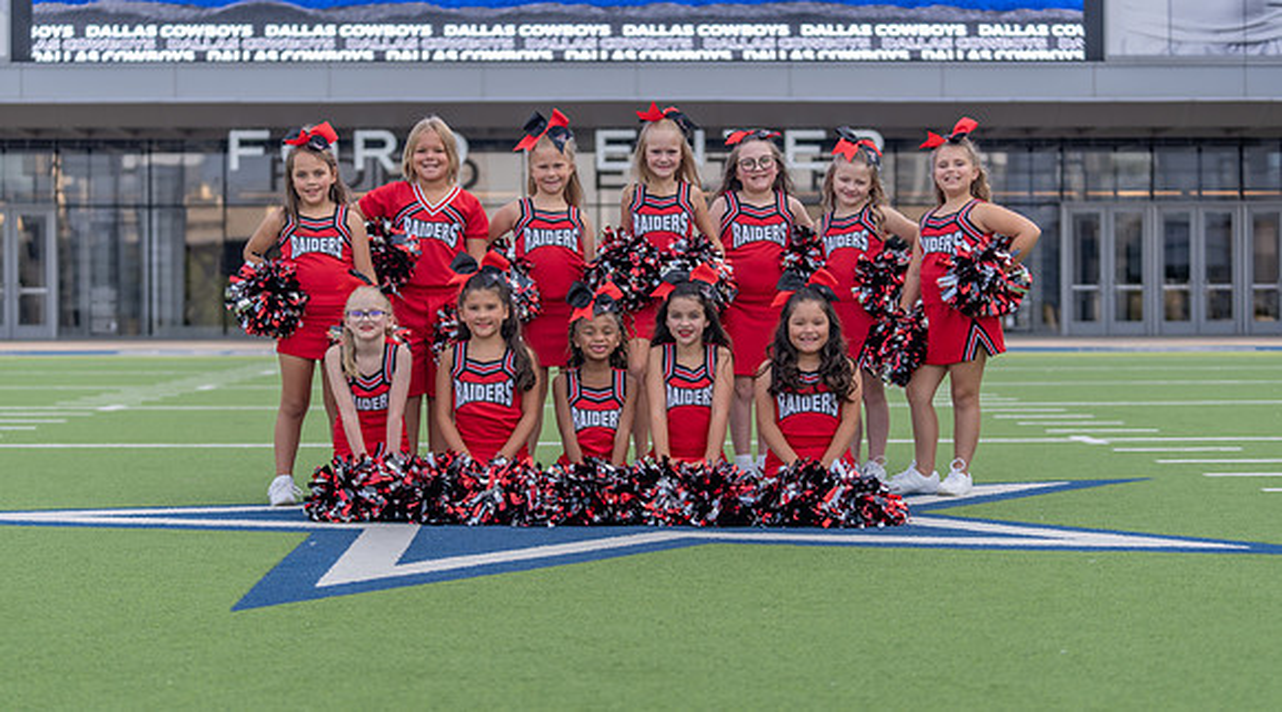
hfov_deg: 28.2
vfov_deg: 15.9
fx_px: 2550
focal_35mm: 75
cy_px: 328
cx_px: 636
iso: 100
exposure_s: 1/320
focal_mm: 70
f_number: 2.8
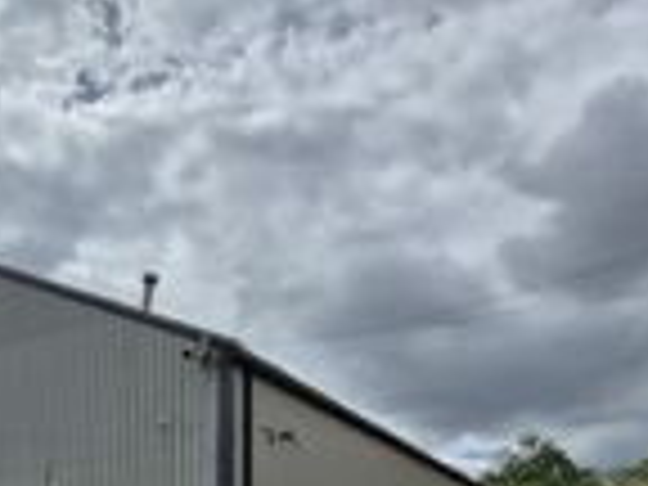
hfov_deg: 50.4
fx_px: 674
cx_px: 216
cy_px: 486
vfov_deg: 35.8
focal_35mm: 36
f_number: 2.2
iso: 50
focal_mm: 1.74
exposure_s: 1/4576
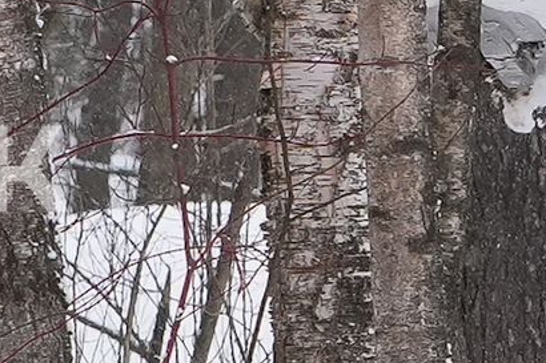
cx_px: 489
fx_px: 11385
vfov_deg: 1.8
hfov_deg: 2.7
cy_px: 17
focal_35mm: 751
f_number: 6.3
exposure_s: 1/320
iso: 1000
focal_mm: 95
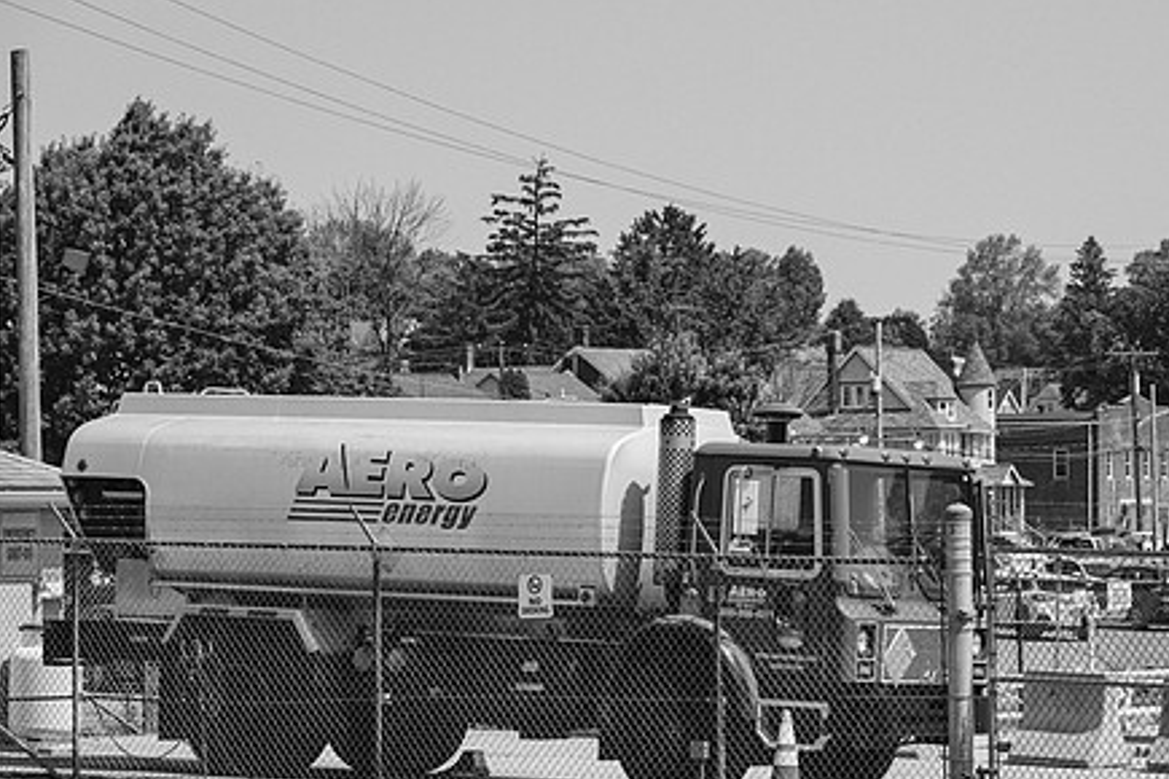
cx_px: 712
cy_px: 477
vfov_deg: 9.2
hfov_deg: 13.8
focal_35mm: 149
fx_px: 4838
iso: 160
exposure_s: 1/500
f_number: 8
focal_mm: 110
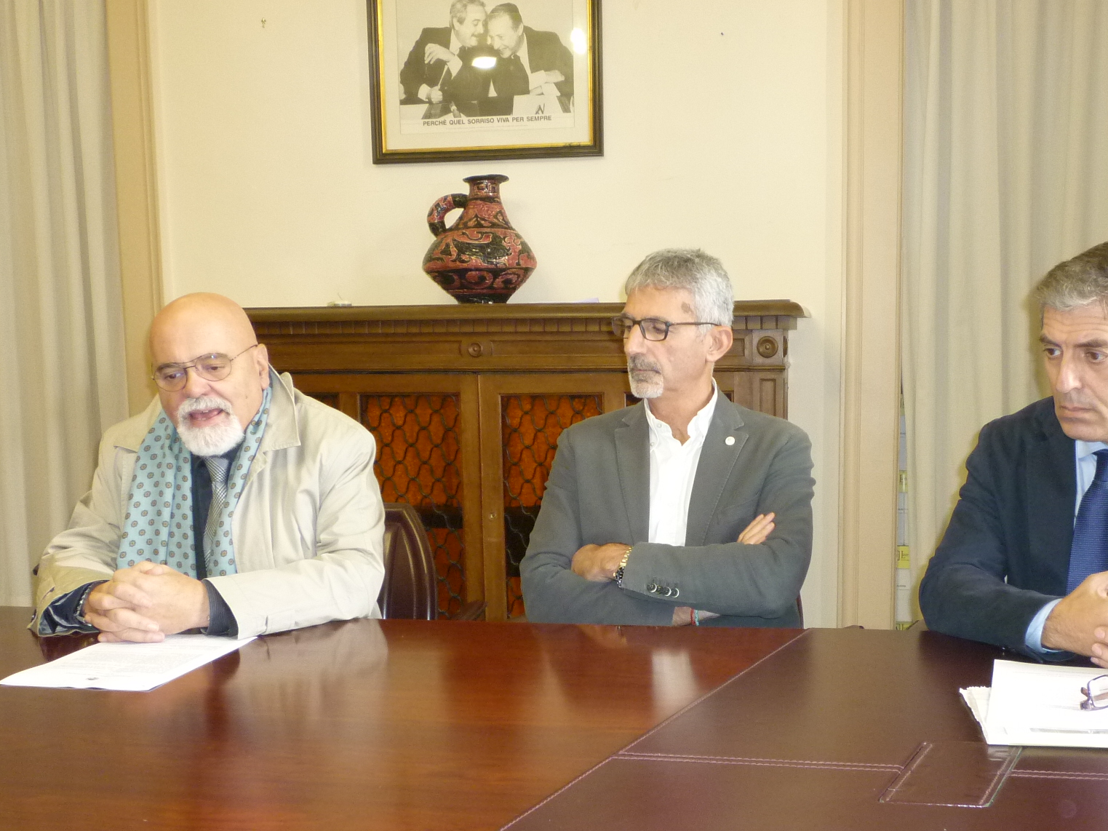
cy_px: 541
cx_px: 652
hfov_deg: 47.6
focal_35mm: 39
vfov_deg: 36.5
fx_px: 1248
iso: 250
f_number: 3.3
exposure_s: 1/30
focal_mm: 5.2
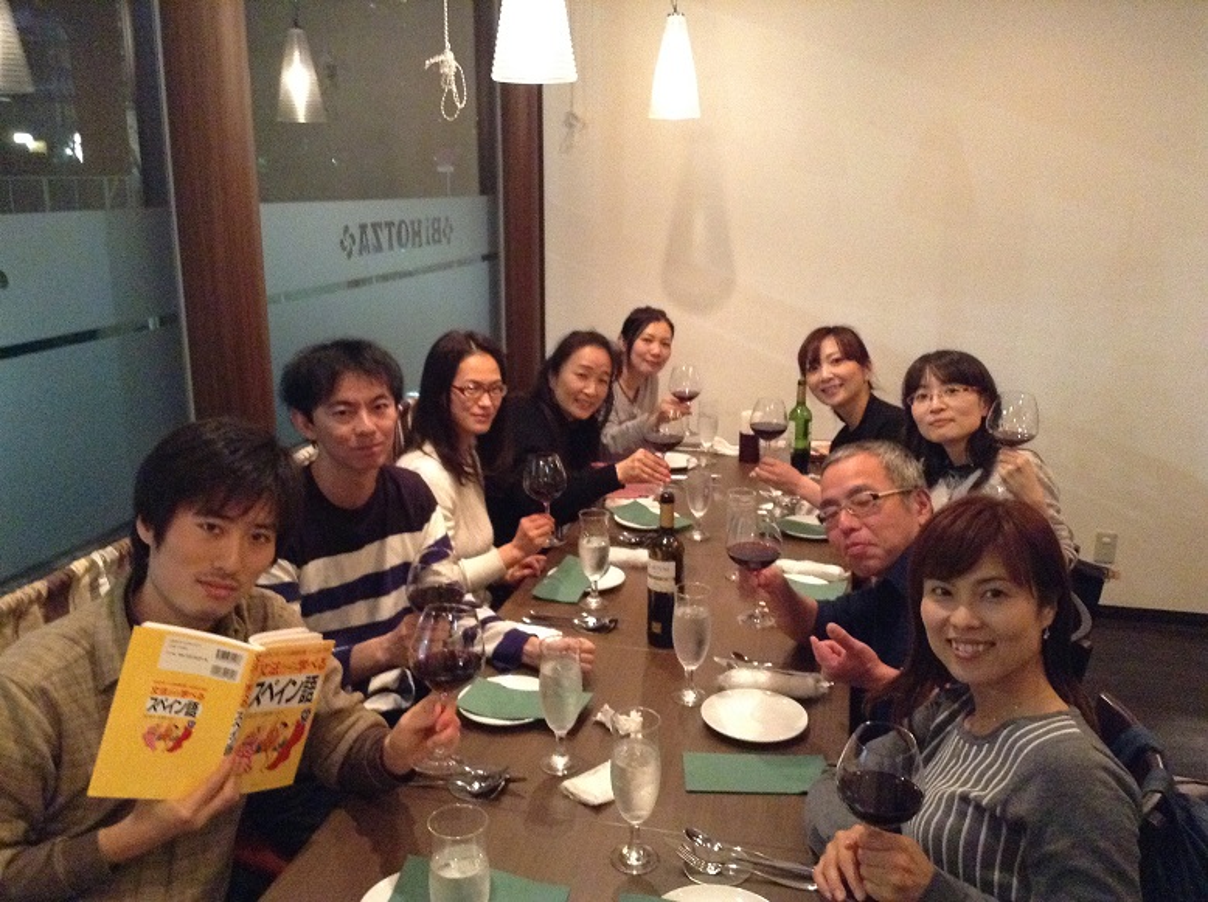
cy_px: 451
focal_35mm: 33
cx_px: 604
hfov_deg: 55.4
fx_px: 1150
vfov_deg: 42.8
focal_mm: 3.3
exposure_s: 1/15
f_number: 2.4
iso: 500
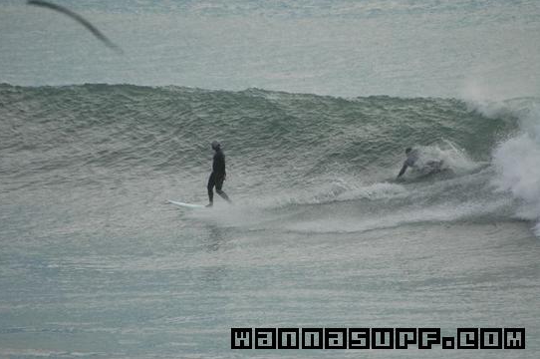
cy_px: 180
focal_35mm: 456
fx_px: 6832
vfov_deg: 3.0
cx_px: 268
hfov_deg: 4.5
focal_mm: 300
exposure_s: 1/800
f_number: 6.3
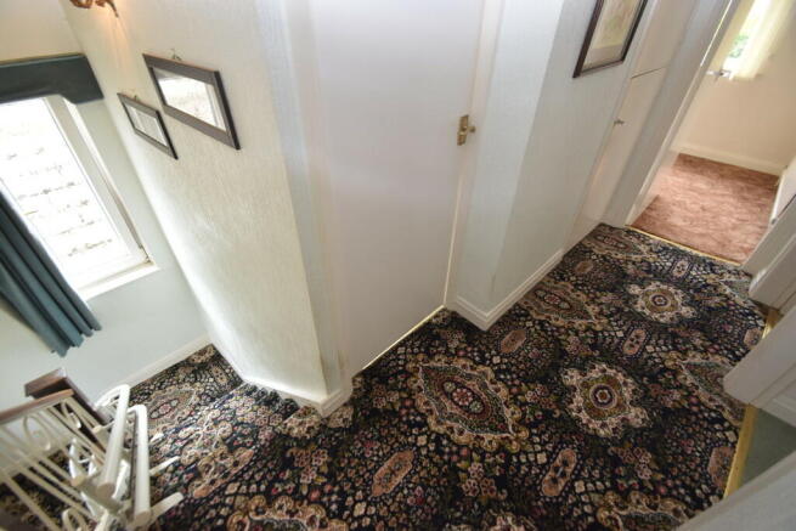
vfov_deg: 77.4
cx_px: 398
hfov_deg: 100.4
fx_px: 332
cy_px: 266
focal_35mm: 15
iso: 800
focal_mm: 10
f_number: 5
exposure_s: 1/100
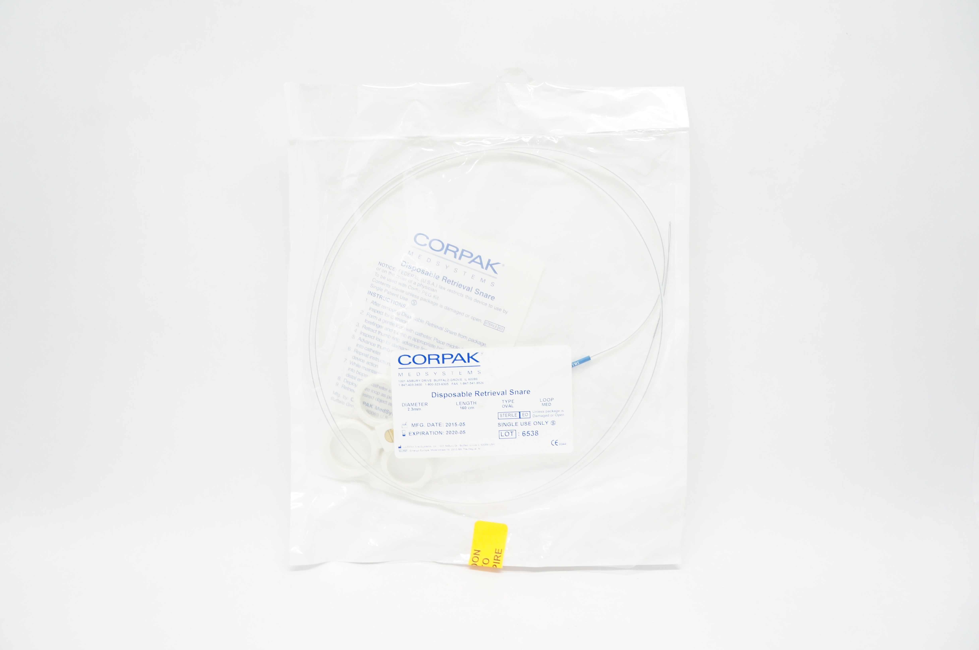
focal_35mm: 27
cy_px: 325
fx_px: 733
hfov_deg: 67.4
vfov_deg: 47.8
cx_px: 490
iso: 400
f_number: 6.3
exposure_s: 1/30
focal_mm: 18
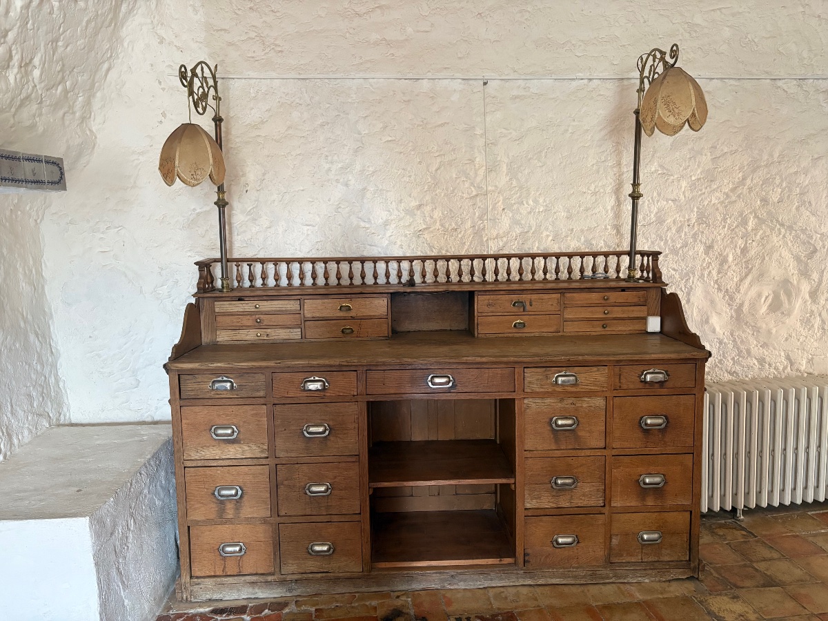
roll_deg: +1.6
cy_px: 310
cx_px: 414
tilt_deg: -8.0
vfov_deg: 53.1
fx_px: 622
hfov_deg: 67.3
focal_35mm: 26
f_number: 1.6
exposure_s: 1/60
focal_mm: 5.96
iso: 320
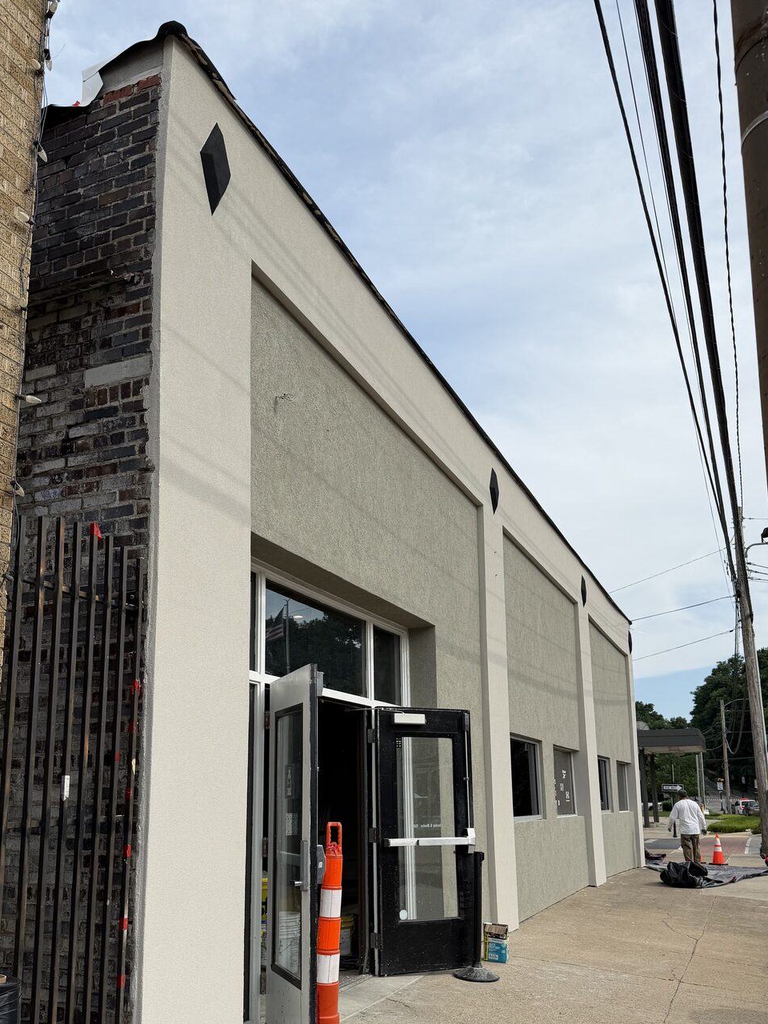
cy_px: 621
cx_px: 355
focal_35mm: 30
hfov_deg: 46.8
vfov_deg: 59.4
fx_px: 887
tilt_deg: +10.9
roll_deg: -0.1
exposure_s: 1/4673
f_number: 1.78
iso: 80
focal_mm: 6.76
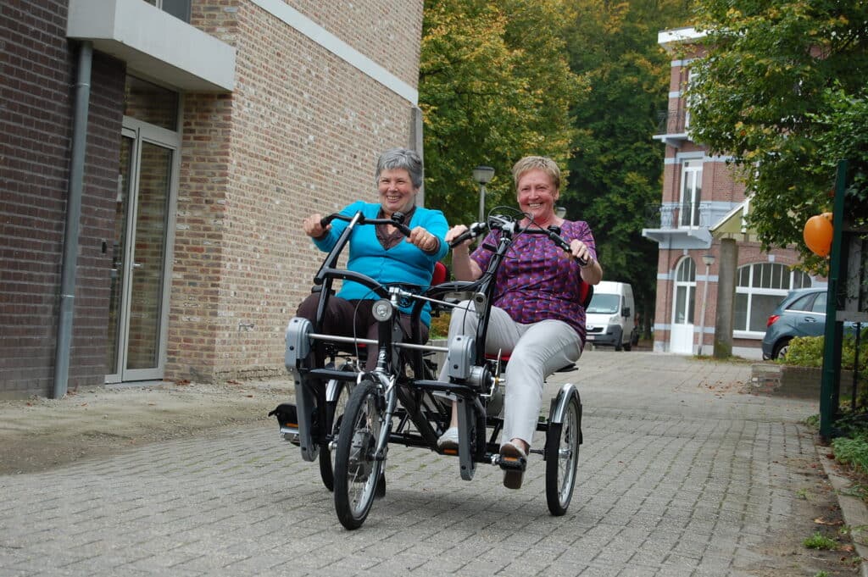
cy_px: 288
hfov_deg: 24.6
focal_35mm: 82
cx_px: 434
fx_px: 1988
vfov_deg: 16.5
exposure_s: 1/160
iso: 200
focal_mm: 55
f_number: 5.6
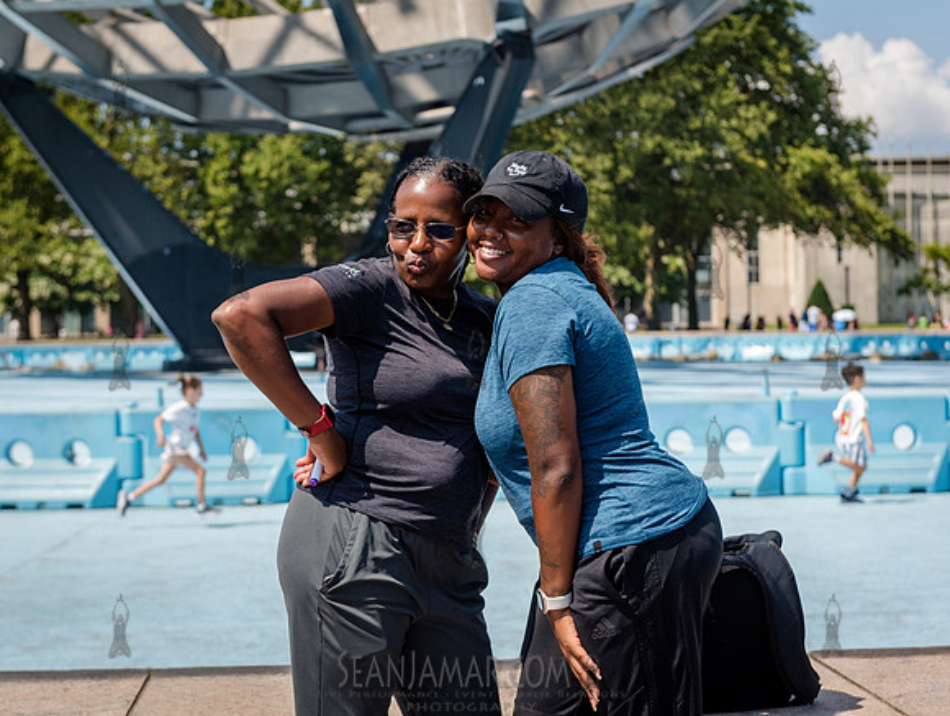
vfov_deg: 18.3
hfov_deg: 24.1
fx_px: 2228
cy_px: 344
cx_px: 417
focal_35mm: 81
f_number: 4.5
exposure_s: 1/2500
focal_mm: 70
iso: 400
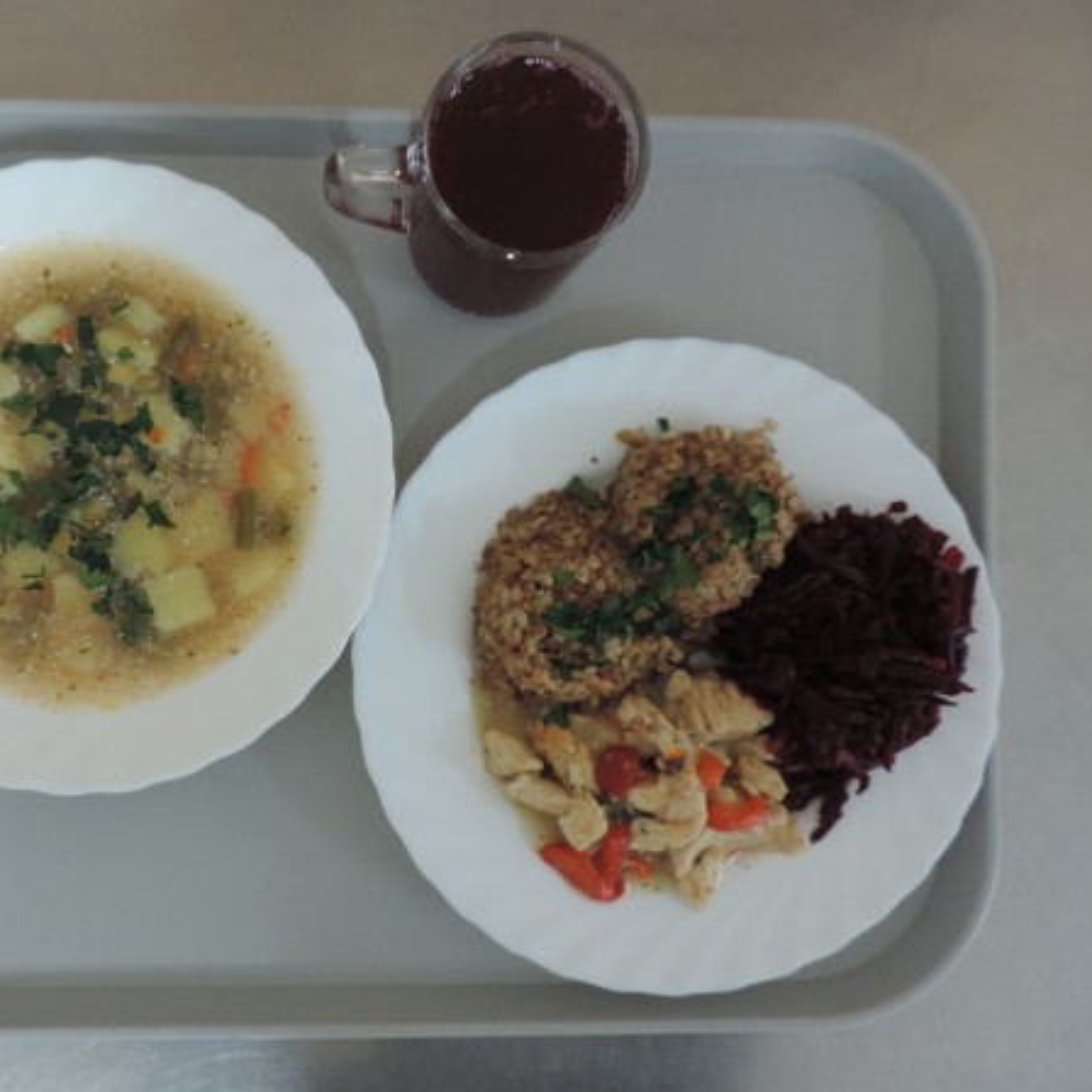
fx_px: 1035
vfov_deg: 55.6
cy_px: 552
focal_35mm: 29
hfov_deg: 54.4
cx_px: 353
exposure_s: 1/20
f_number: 3
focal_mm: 4.3
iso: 400
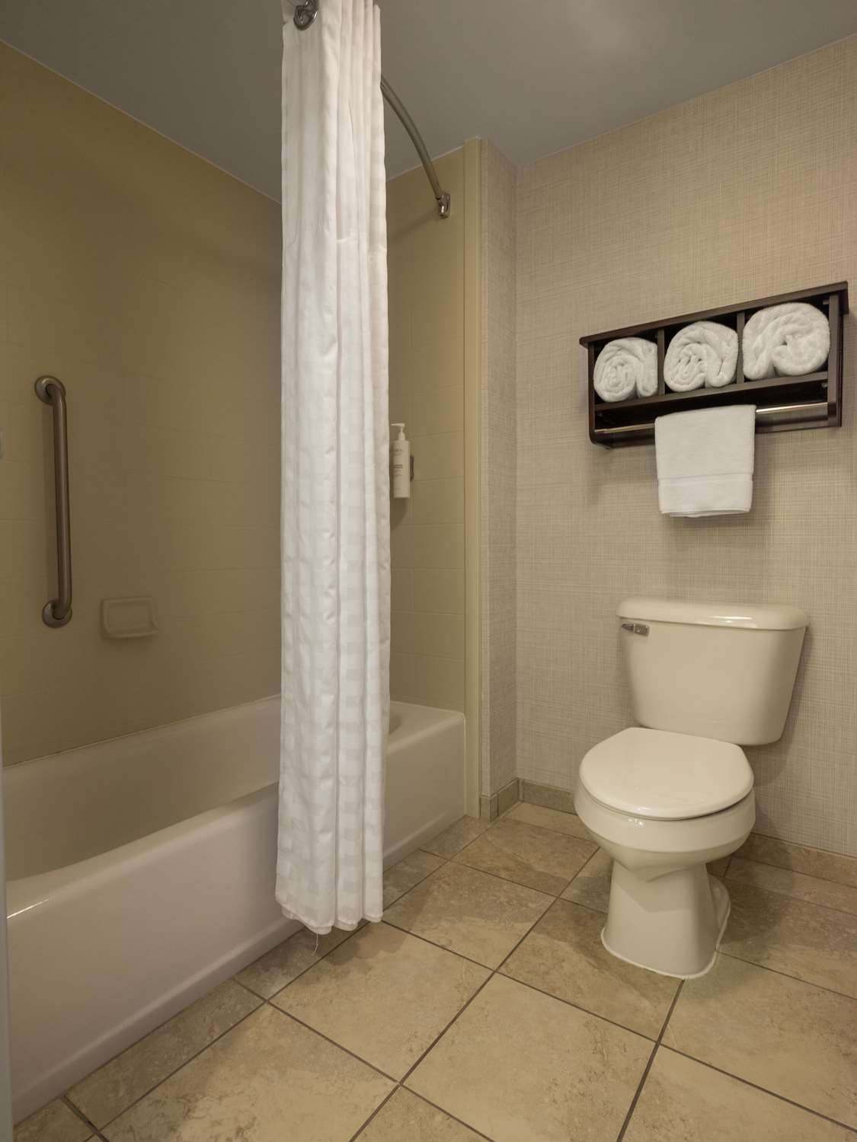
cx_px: 428
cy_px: 571
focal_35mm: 18
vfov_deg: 87.8
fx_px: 594
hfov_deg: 71.6
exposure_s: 1/10
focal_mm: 23
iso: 1000
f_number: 13
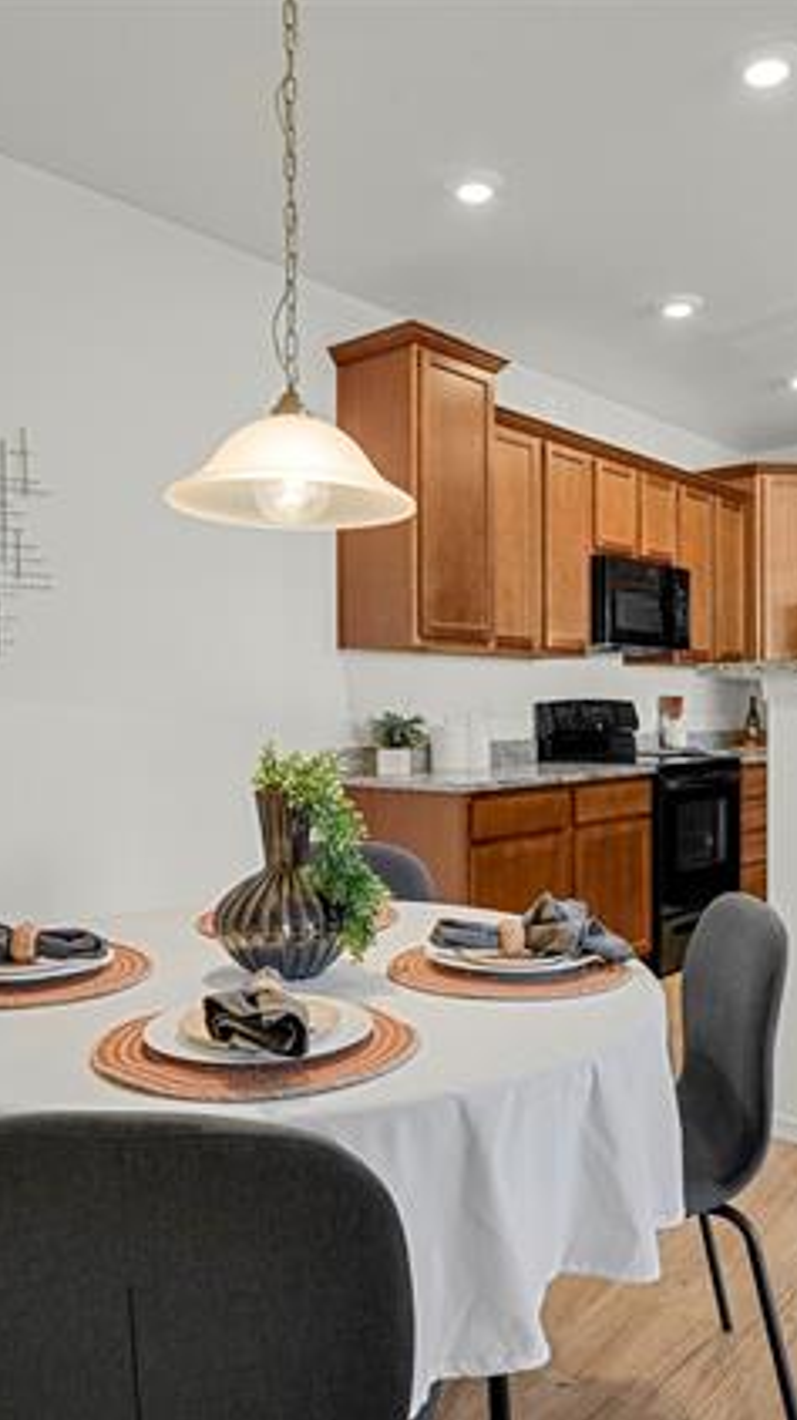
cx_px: 444
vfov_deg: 69.9
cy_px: 713
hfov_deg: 42.8
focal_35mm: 27
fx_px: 1016
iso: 250
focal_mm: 17
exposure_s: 2
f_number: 8
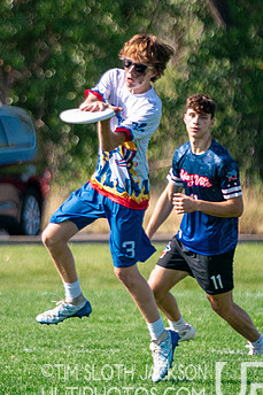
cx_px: 113
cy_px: 174
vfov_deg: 3.3
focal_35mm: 623
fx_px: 6833
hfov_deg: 2.2
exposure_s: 1/16000
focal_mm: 200
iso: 1000
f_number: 2.8
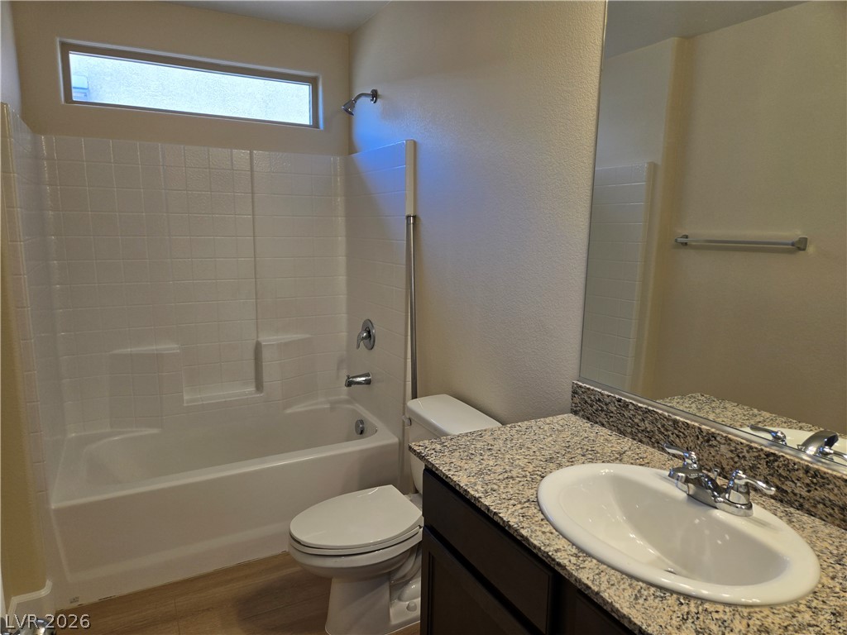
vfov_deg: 58.9
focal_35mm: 23
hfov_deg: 73.9
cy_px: 318
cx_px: 424
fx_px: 563
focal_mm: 5.4
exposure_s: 1/120
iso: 40
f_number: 1.8
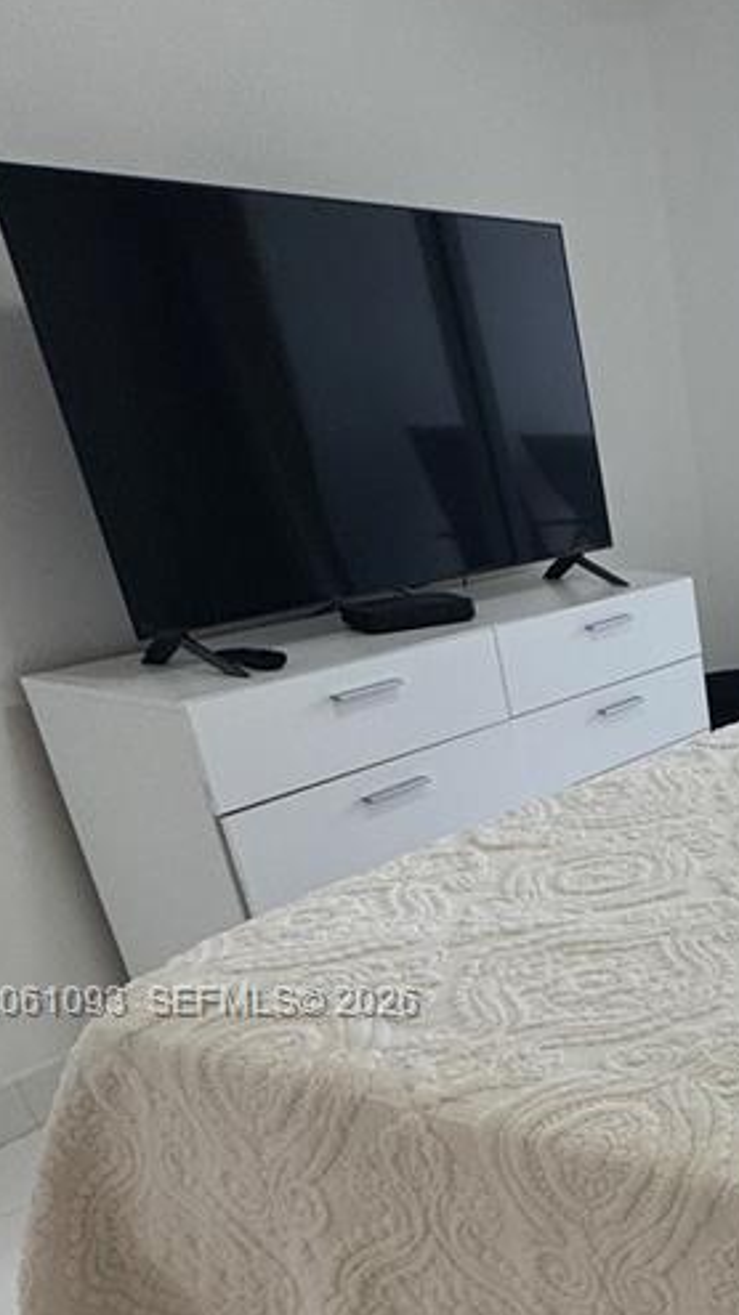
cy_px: 1004
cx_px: 1122
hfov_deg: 24.5
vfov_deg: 51.5
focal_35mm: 37
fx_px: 1290
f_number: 2.2
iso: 80
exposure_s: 1/120
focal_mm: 2.22
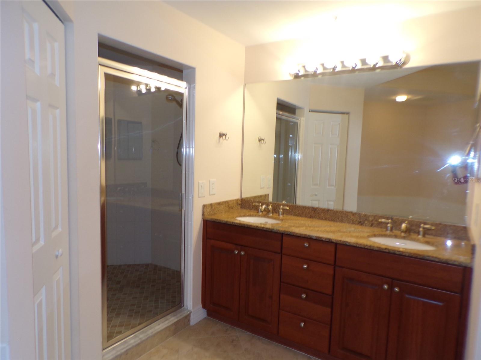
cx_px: 240
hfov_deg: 71.6
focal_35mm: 24
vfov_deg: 56.8
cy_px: 180
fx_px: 333
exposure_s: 1/38
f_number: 3
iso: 100
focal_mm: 4.3
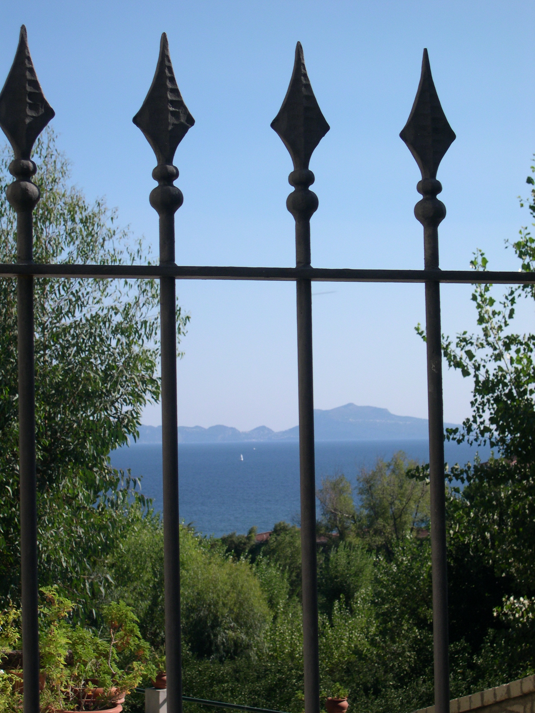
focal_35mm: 82
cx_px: 268
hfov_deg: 18.0
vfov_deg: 23.8
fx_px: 1690
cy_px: 356
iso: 100
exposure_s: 1/100
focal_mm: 17.4
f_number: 11.2
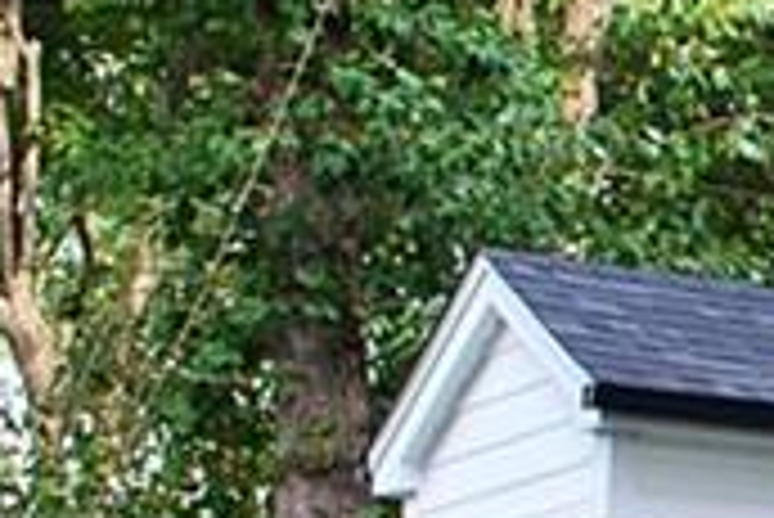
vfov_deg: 6.9
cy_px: 676
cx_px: 1480
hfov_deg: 9.8
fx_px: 4239
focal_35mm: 197
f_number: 5.6
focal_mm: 22
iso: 200
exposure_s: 1/125
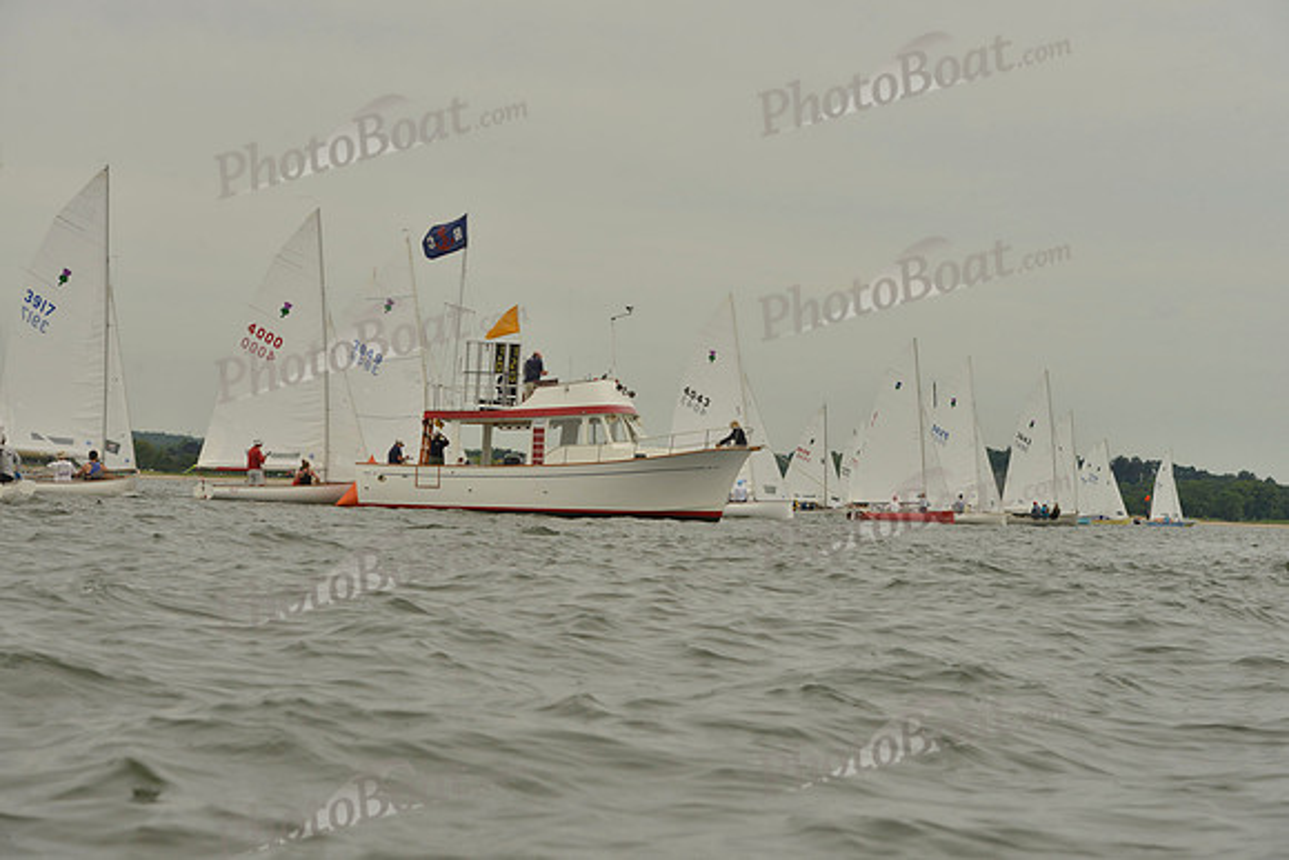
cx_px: 644
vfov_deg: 19.5
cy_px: 430
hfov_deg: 28.8
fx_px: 2507
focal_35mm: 70
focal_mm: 70
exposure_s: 1/2000
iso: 400
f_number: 8
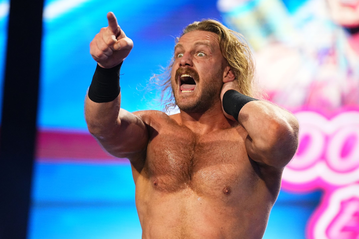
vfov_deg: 10.1
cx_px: 180
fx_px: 1356
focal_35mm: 136
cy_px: 120
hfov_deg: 15.1
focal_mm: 136
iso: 6400
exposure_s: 1/1000
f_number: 3.2
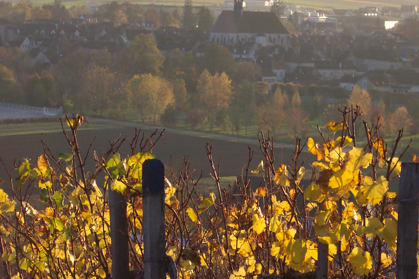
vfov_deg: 8.2
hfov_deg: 12.2
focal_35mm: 168
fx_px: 1955
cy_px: 146
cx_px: 243
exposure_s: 1/250
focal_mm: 24
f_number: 4.8
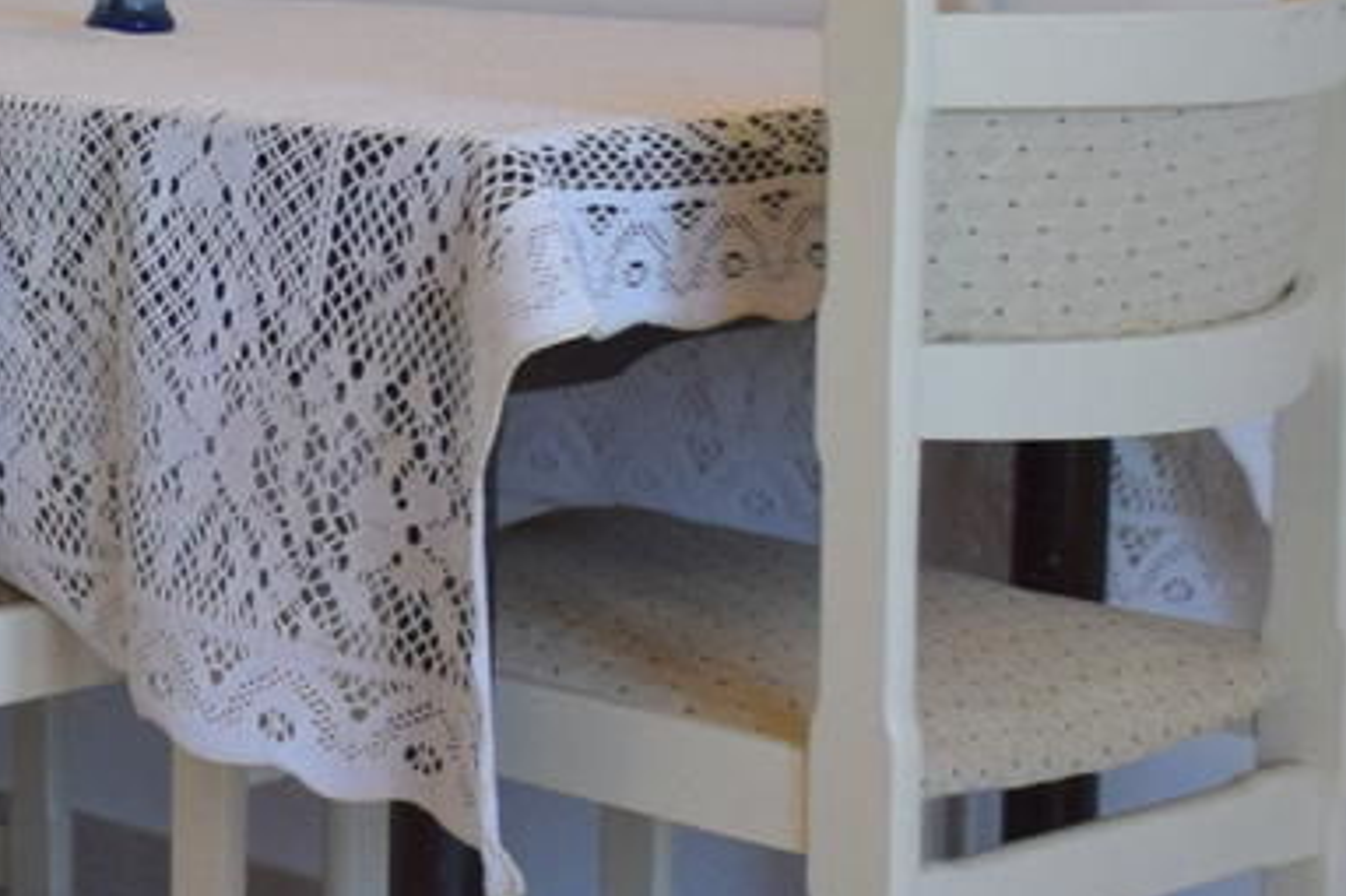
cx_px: -1634
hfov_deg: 15.4
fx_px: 3513
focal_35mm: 94
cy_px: -102
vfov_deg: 14.2
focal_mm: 10
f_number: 4.5
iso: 400
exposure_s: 1/80
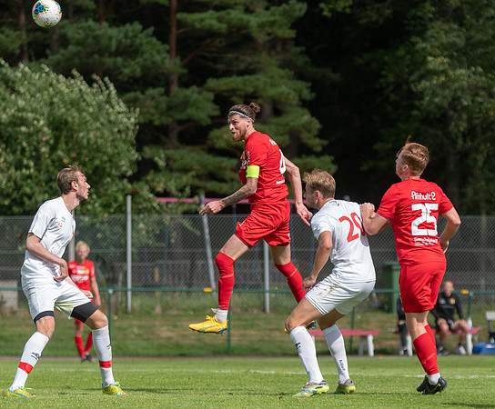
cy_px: 226
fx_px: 4072
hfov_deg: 7.0
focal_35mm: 274
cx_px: 276
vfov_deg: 5.8
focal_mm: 122
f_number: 3.2
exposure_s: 1/1600
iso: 125
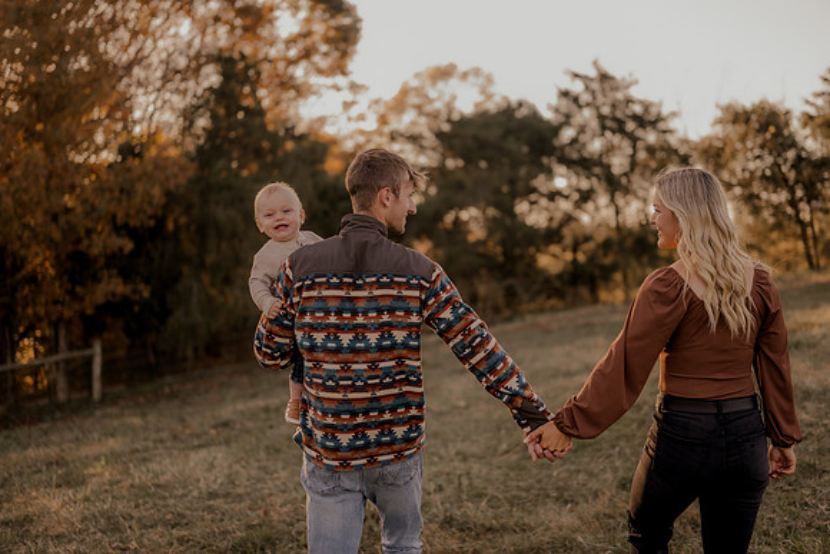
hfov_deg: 39.6
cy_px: 277
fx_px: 1153
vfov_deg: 27.0
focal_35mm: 50
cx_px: 415
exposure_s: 1/1250
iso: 250
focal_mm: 50
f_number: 1.8
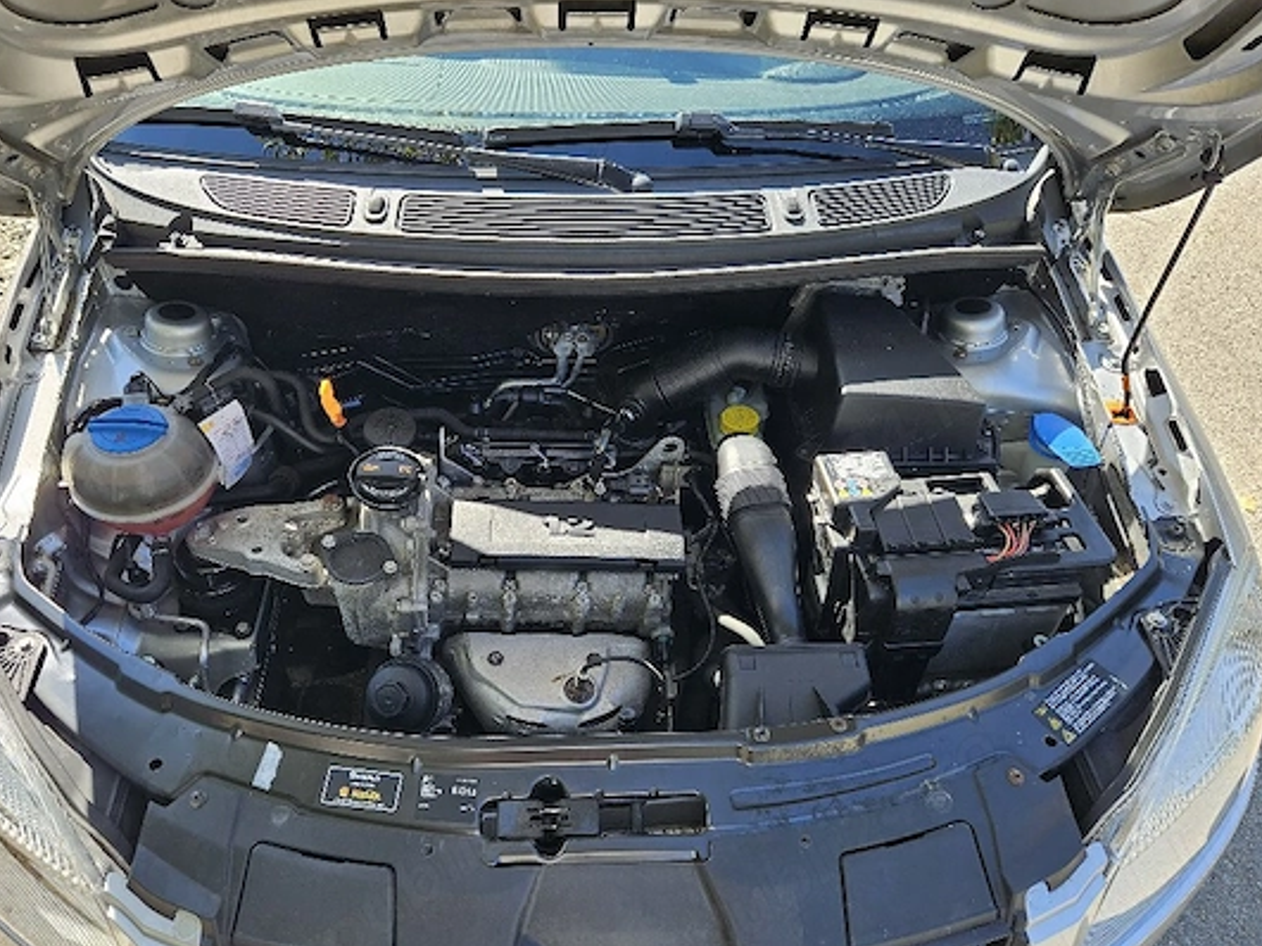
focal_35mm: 26
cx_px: 568
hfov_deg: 67.2
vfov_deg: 53.0
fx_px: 948
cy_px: 487
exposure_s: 1/294
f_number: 1.8
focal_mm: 5.4
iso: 25
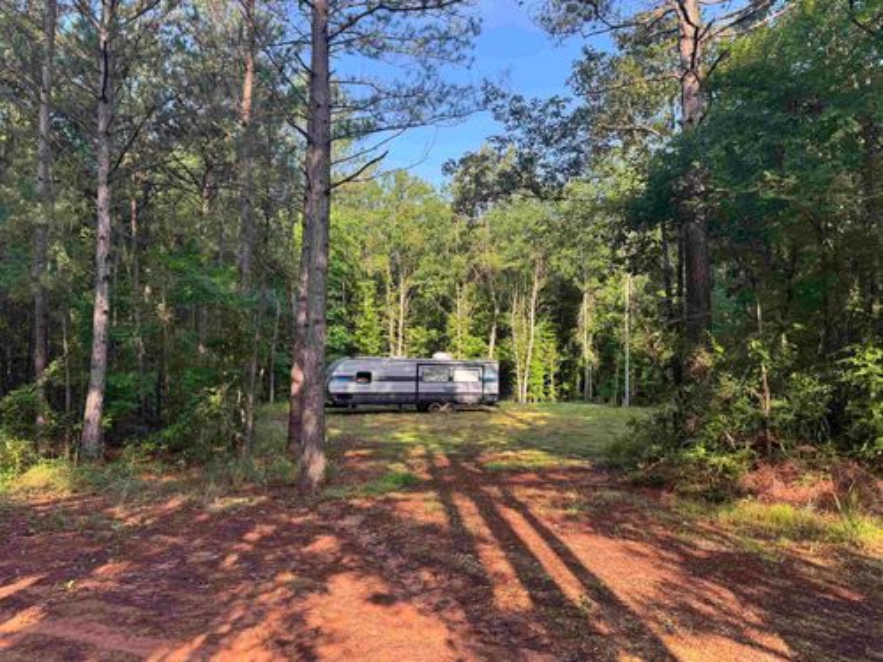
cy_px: 331
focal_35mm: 24
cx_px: 442
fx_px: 612
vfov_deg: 56.8
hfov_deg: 71.6
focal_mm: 6.76
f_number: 1.78
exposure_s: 1/457
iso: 80
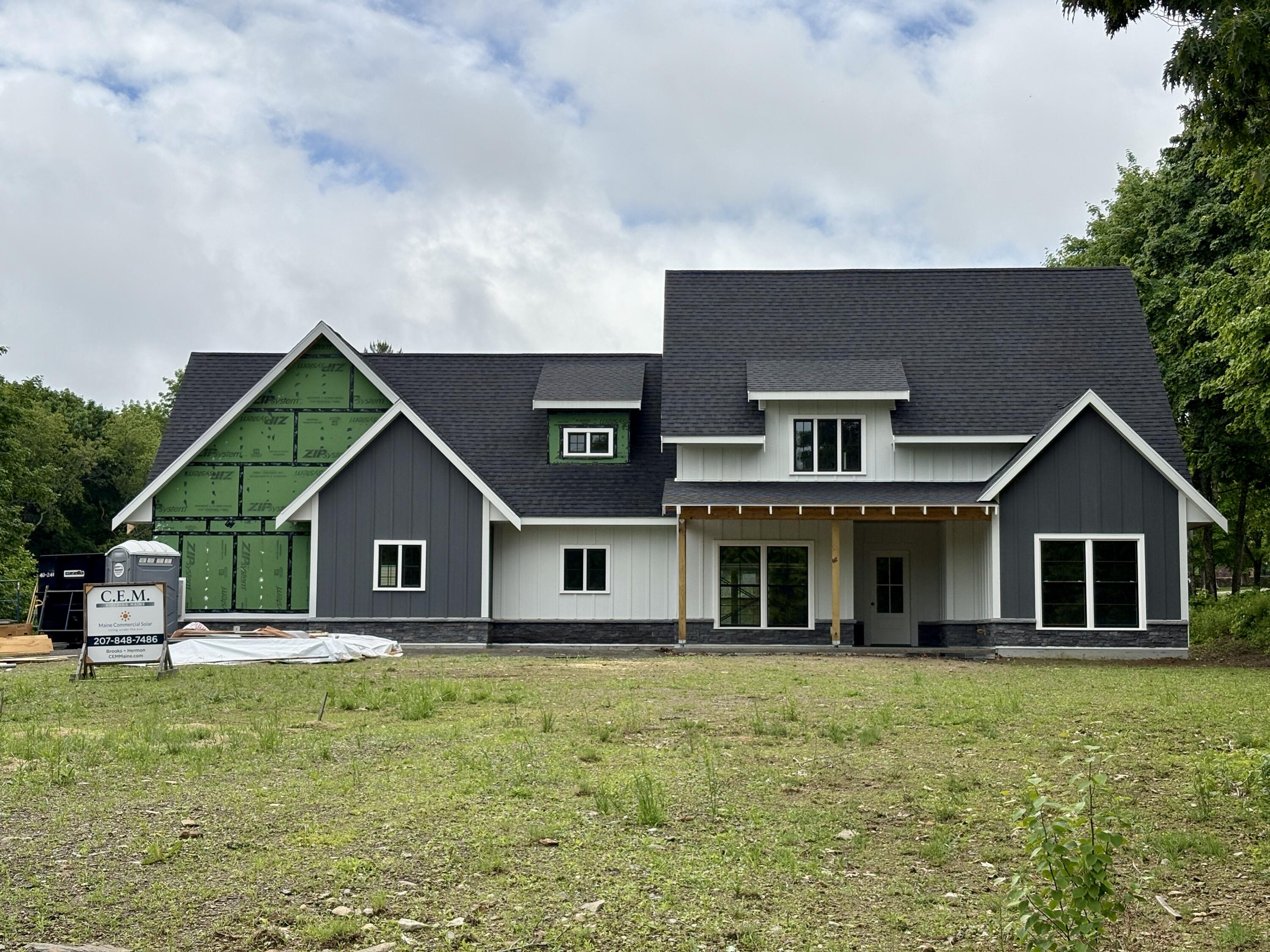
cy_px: 476
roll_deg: +0.4
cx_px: 635
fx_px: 1908
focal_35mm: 52
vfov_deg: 28.0
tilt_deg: +5.7
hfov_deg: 36.8
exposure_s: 1/4630
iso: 32
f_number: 1.6
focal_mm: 5.96
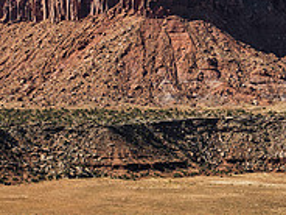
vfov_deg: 9.0
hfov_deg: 12.0
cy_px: 204
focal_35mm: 165
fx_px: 1363
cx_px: 102
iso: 160
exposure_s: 1/640
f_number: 7.1
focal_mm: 52
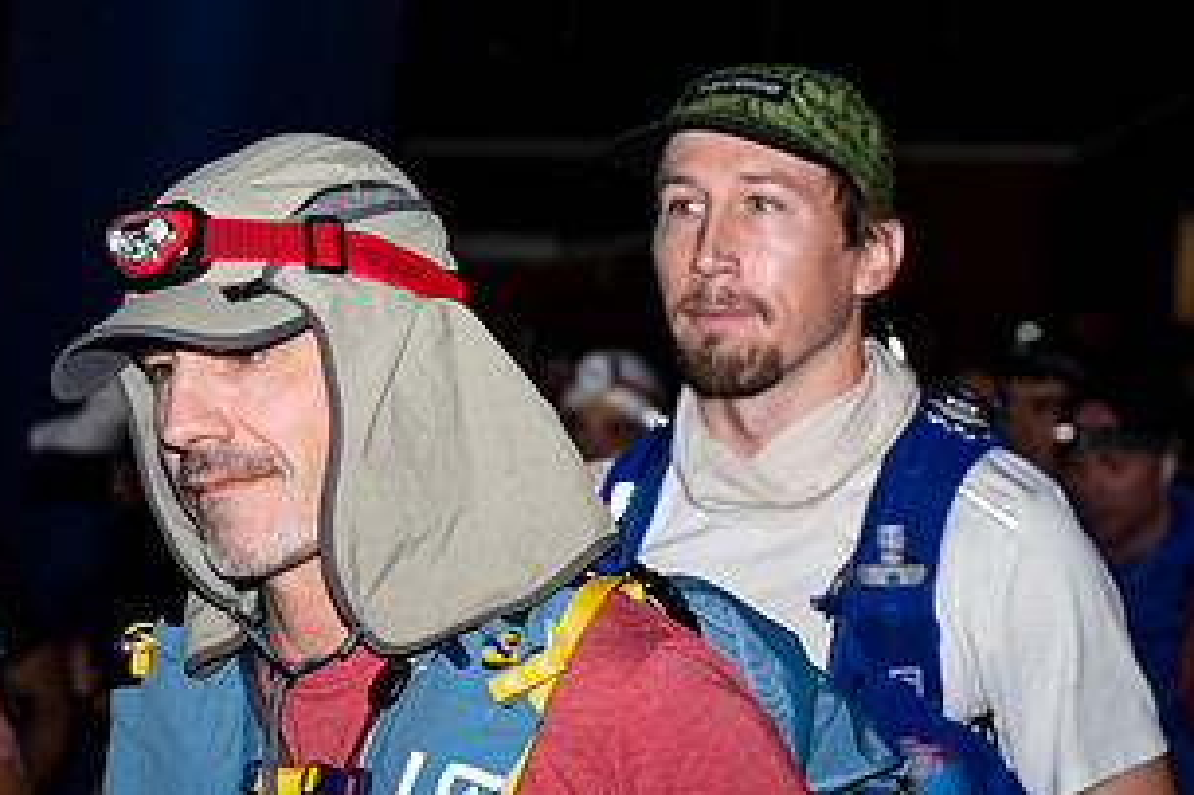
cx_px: 654
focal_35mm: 133
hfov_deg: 15.4
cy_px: 443
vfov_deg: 10.3
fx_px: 4409
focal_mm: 70
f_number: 4
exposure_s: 1/200
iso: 320
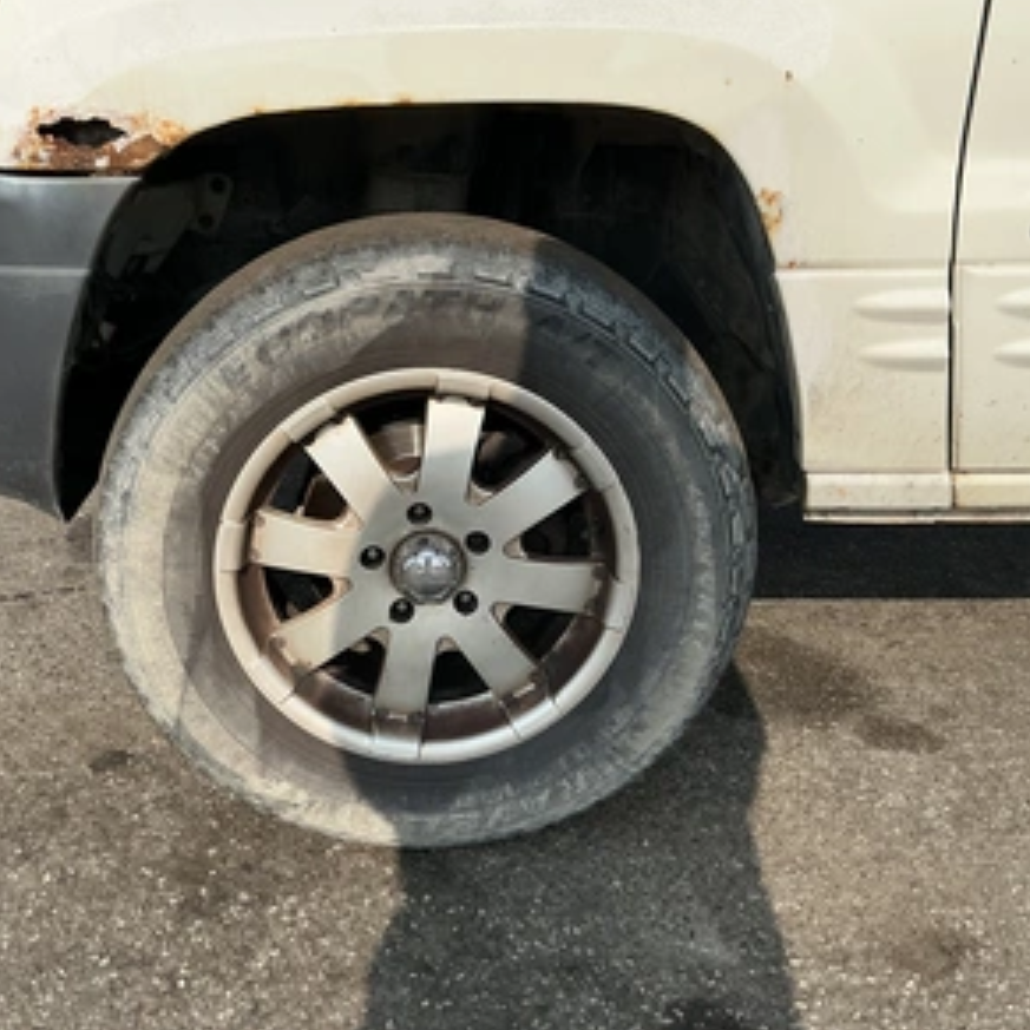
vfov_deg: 48.4
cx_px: 435
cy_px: 510
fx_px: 1145
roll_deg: +1.1
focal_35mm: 34
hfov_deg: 48.3
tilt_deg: -20.0
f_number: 1.8
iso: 25
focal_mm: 3
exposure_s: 1/2227
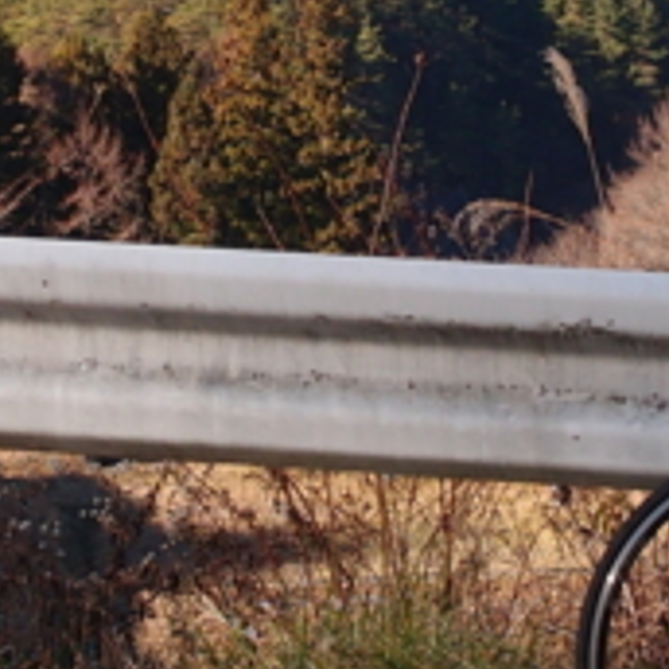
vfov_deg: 9.2
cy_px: 78
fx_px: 4133
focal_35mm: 189
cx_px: 416
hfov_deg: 9.3
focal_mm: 9.87
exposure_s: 1/640
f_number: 3.5
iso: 100
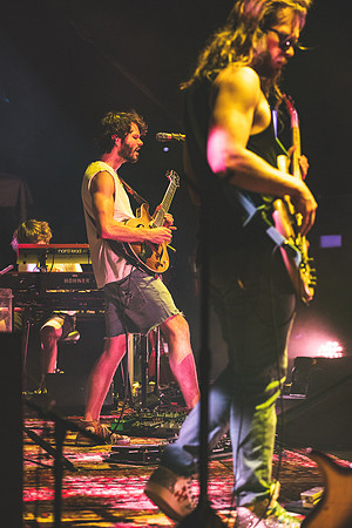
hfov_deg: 9.8
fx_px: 2053
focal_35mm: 140
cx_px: 176
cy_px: 264
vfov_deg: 14.7
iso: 3200
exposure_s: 1/640
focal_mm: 140
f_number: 5.6
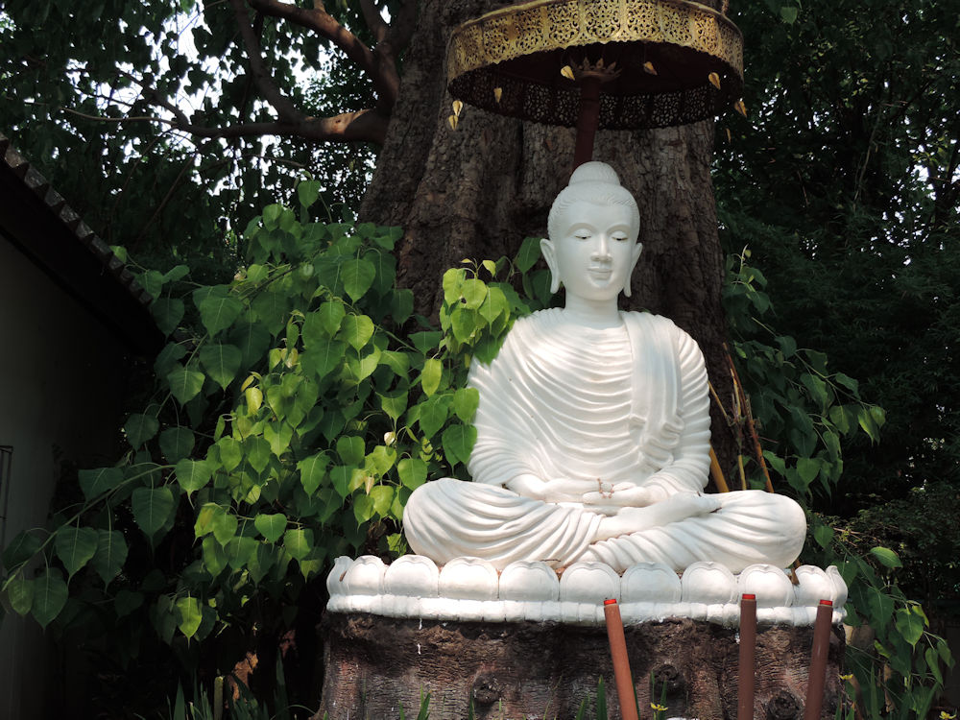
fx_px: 1387
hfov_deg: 38.2
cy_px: 360
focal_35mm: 50
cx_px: 480
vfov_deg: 29.1
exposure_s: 1/200
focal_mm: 8.9
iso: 80
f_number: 3.6
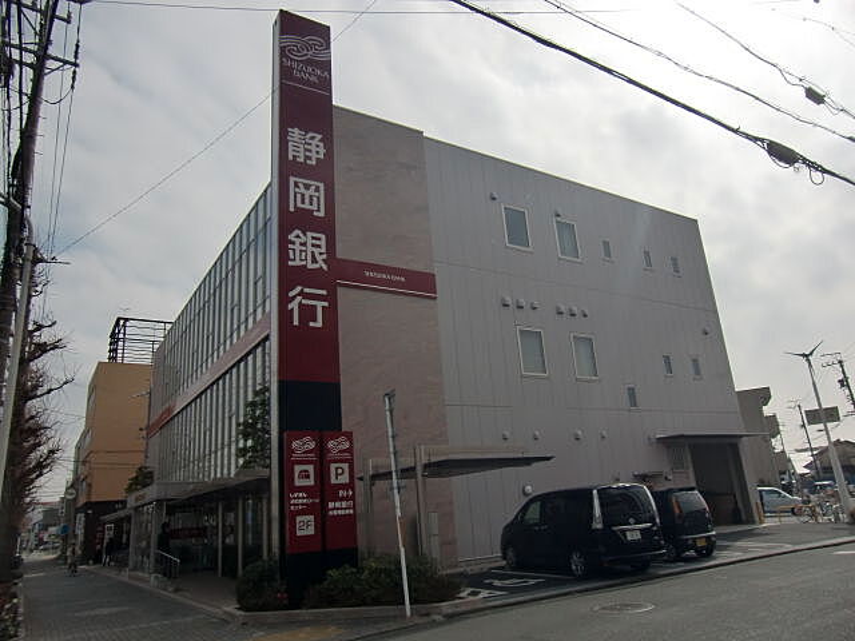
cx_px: 428
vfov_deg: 56.8
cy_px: 320
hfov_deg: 71.6
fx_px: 593
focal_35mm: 24
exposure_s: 1/500
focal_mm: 4.3
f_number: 7.5
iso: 64
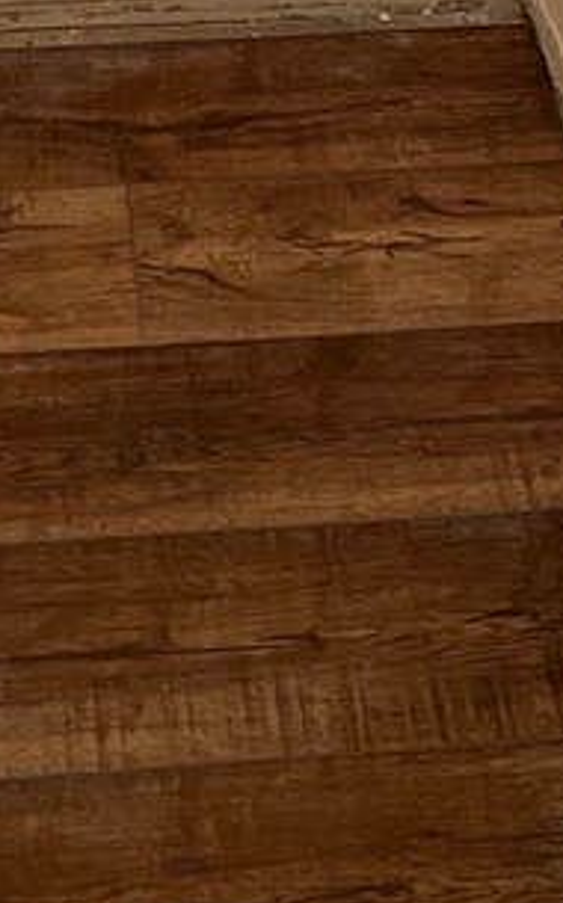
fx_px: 3420
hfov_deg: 9.4
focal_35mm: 139
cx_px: 418
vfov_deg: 12.0
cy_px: -1285
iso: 80
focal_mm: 5.7
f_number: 1.5
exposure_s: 1/120
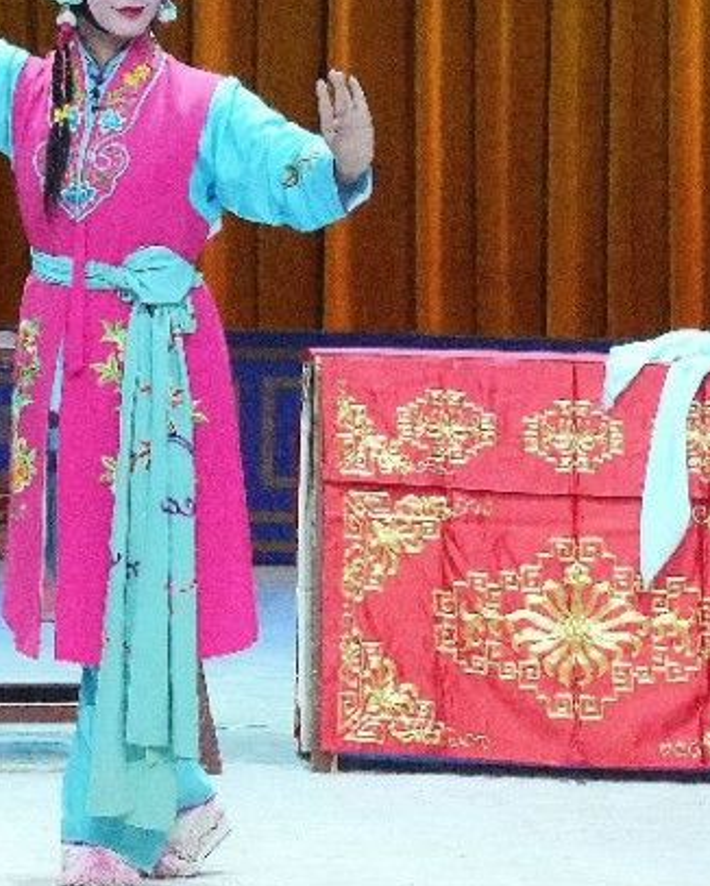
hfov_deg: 5.4
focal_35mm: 284
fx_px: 7454
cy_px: -42
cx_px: -431
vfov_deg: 6.8
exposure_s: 1/1250
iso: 12800
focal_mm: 88
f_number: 8
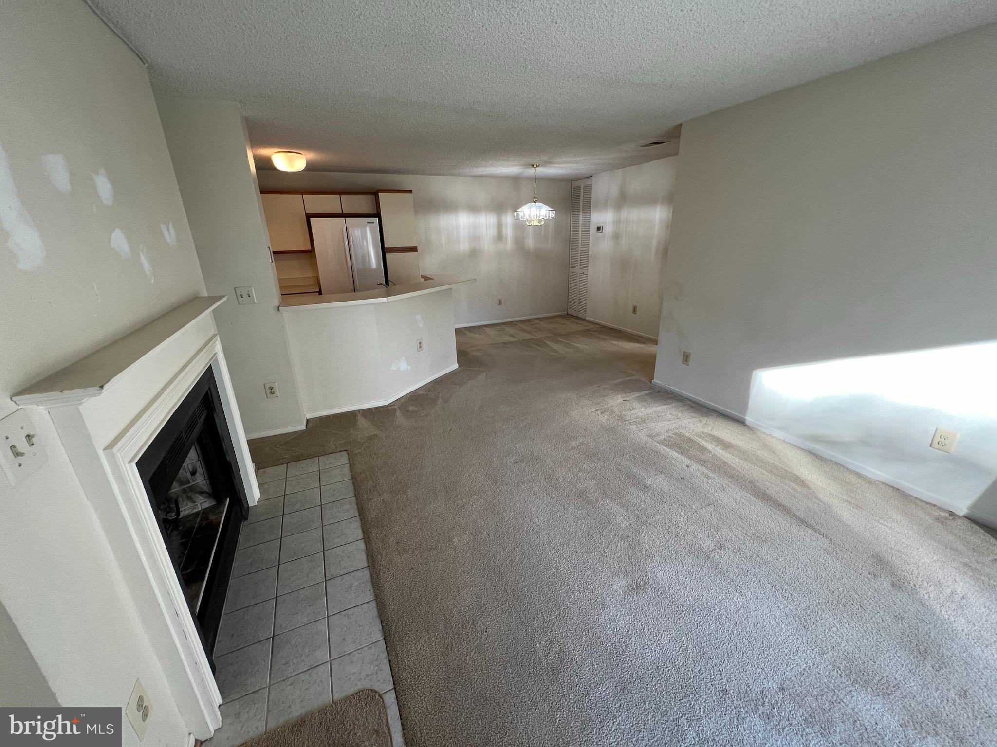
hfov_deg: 106.2
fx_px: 374
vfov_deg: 89.9
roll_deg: +1.1
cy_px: 374
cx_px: 498
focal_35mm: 13
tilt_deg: -20.1
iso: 125
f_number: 1.8
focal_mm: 1.57
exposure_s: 1/60
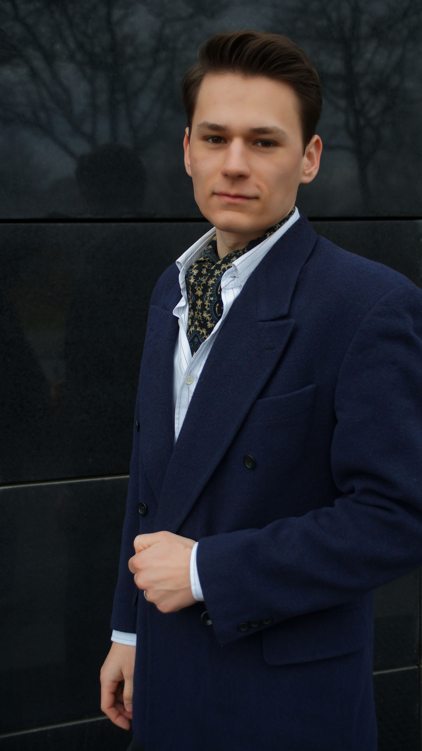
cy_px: 376
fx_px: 836
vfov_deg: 48.4
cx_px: 243
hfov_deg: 28.3
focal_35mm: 42
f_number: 4
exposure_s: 1/160
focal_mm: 40
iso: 200
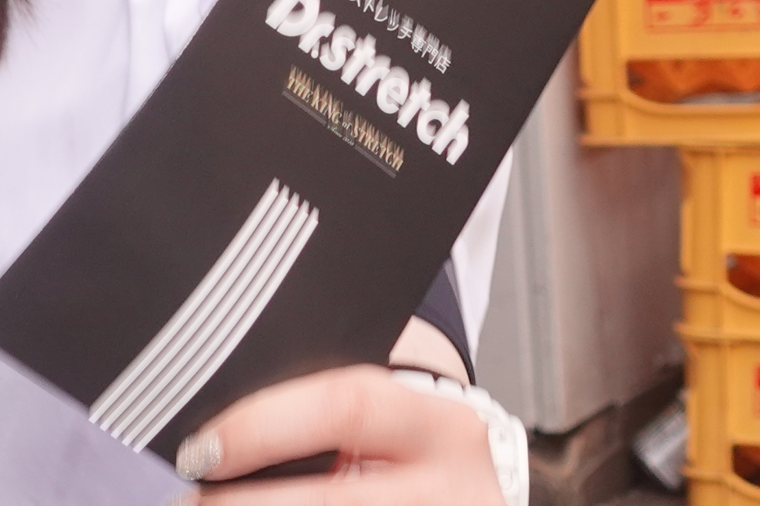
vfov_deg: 5.9
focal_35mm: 232
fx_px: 4897
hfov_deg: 8.7
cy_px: -72
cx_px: -267
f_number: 4
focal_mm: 17.79
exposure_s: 1/200
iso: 125
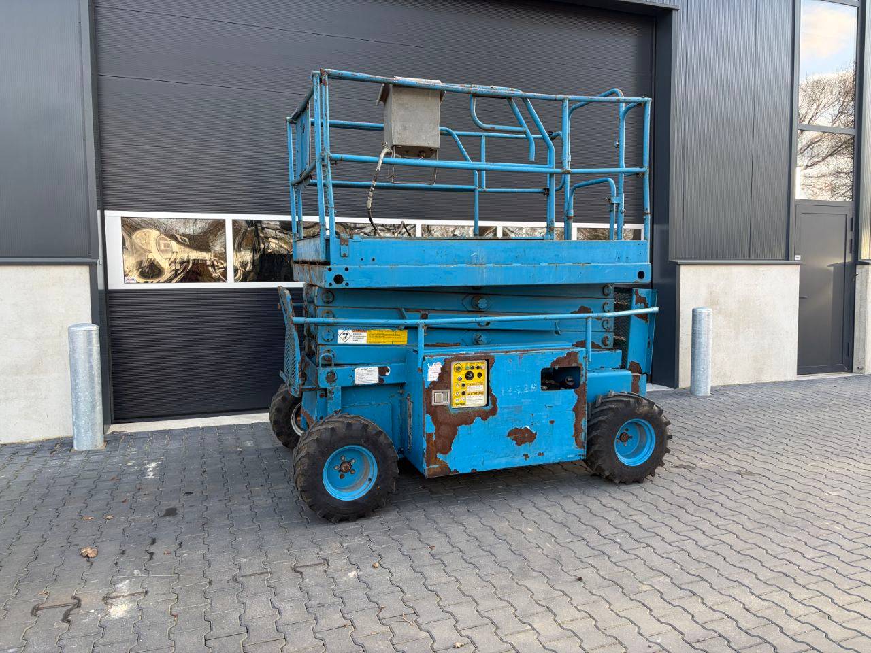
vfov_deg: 53.1
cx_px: 436
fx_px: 654
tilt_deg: -3.1
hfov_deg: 67.3
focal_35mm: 26
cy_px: 326
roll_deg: +0.3
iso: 40
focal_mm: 5.96
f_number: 1.6
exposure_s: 1/196
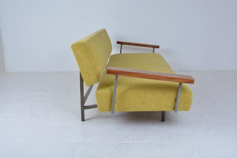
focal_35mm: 42
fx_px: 276
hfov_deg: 46.4
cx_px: 118
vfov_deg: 31.9
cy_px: 79
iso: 400
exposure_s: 1/125
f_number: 10
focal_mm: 28
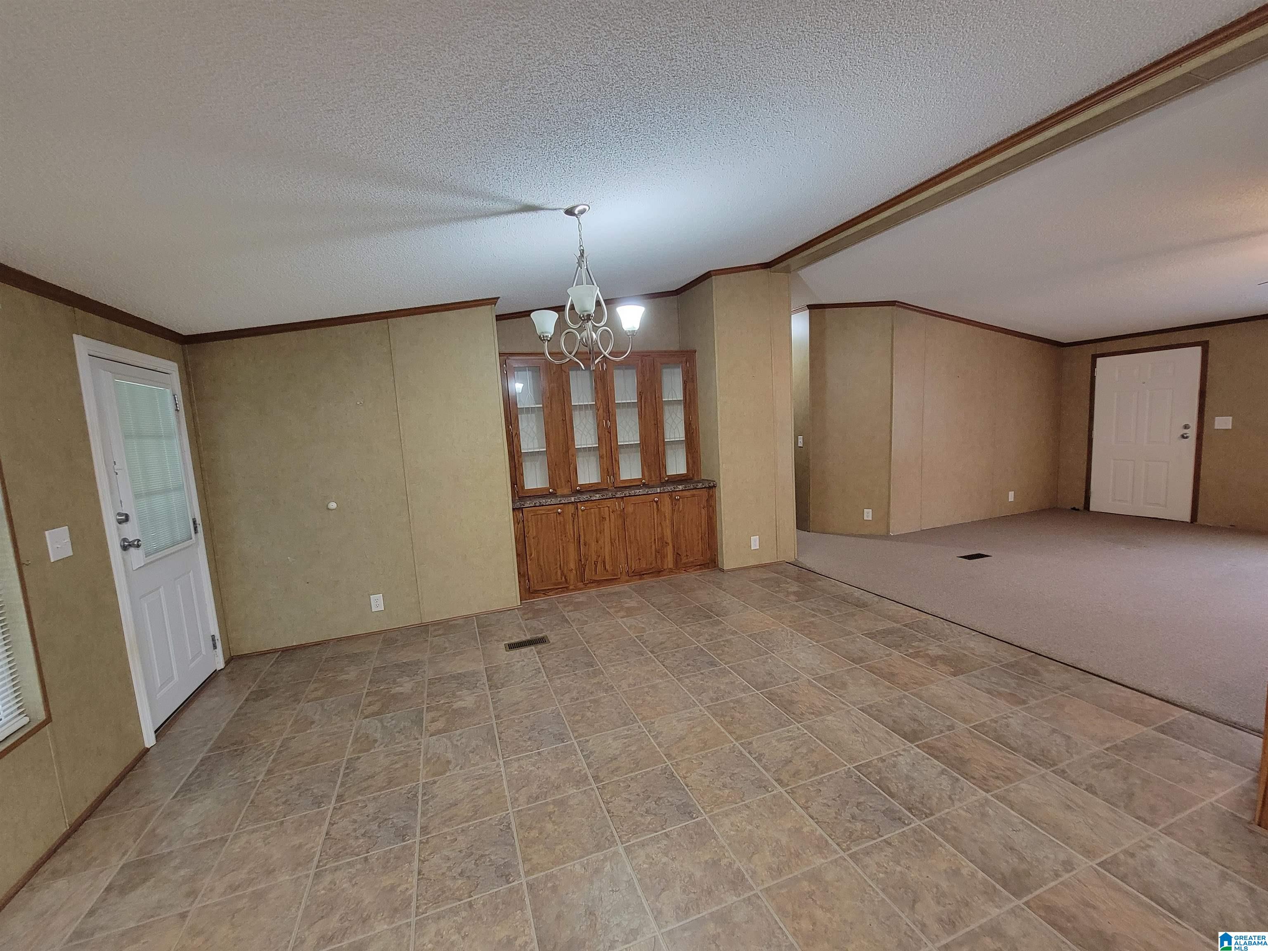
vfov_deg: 89.9
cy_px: 476
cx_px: 634
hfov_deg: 106.2
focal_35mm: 13
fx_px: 476
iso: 400
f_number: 2.2
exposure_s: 1/40
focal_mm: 2.2
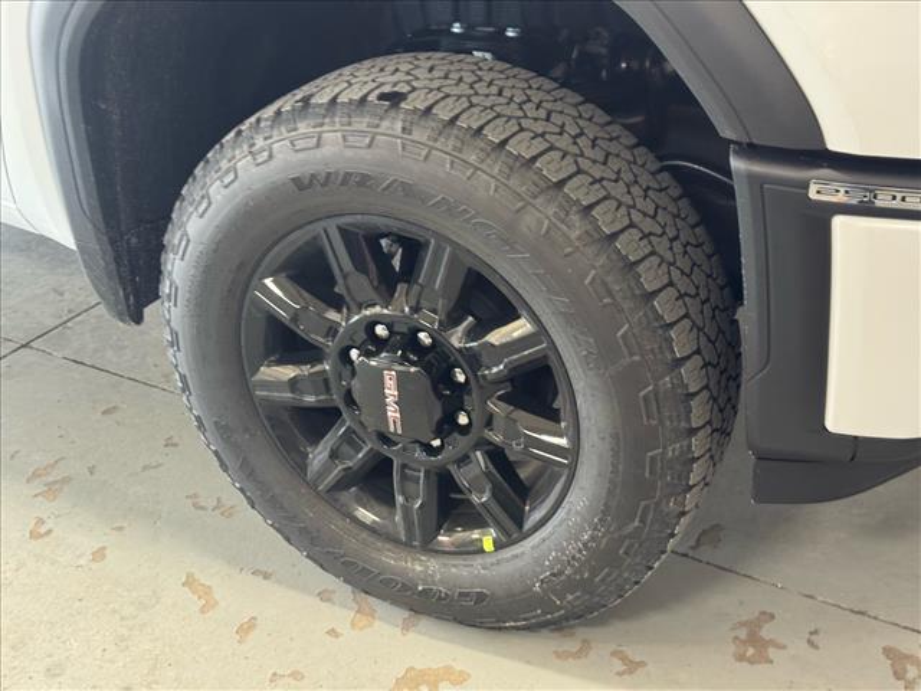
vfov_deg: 30.3
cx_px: 460
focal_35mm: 48
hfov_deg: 39.7
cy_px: 346
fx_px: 1277
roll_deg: +0.2
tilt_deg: -23.5
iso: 200
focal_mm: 6.76
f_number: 1.78
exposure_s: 1/40
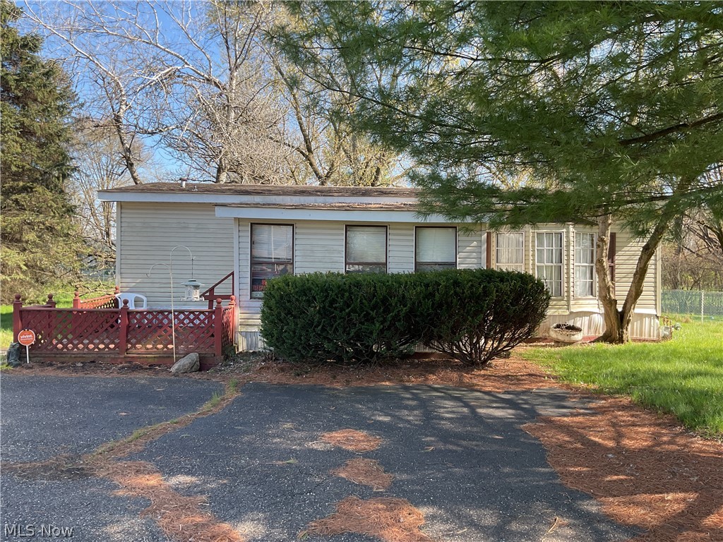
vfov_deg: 48.2
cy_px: 271
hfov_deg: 61.7
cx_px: 362
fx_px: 606
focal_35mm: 29
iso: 16
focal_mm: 3
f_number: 1.8
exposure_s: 1/248
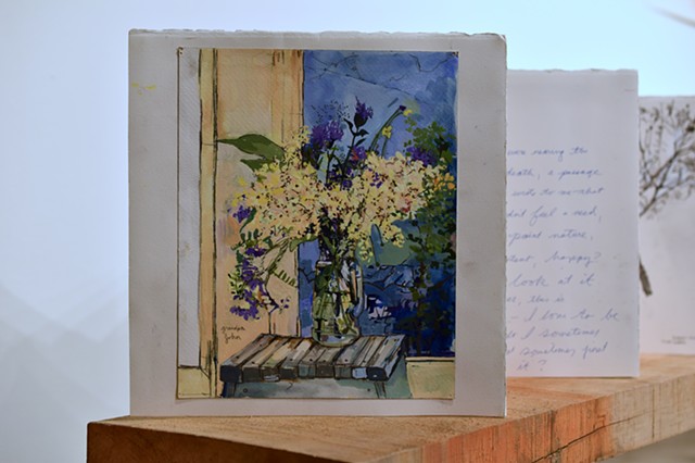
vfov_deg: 22.6
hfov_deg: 33.4
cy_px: 232
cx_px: 348
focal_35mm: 60
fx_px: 1158
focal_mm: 40
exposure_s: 1/80
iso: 400
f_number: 4.5
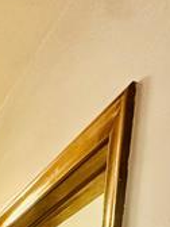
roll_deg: -3.1
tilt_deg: -10.0
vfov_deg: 16.7
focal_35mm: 64
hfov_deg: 20.6
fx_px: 419
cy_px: 507
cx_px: -61
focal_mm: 2.22
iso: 160
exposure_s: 1/60
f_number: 2.2
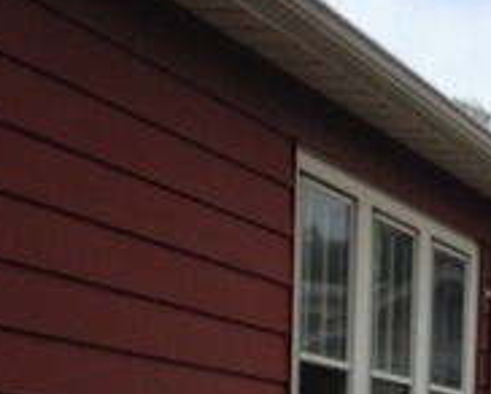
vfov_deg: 13.1
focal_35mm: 113
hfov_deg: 15.3
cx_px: 801
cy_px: 551
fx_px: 1644
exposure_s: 1/1642
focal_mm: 4.12
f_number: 2.4
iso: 50
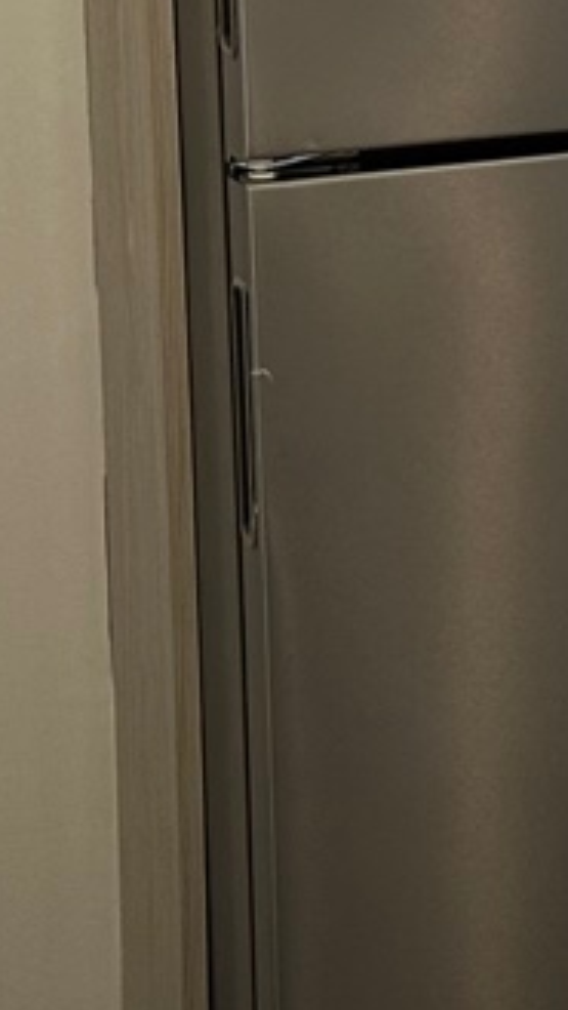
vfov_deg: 13.3
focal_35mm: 160
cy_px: 52
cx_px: 1237
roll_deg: -0.1
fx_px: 4285
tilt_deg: -12.2
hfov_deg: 7.2
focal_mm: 6.86
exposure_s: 1/120
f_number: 1.78
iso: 125
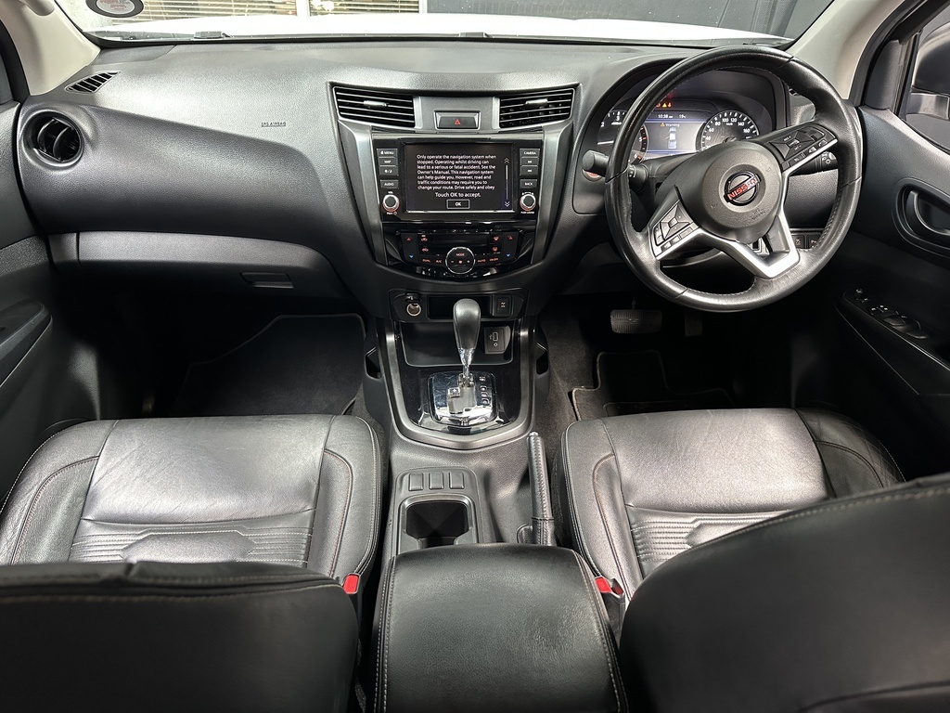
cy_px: 356
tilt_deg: -34.6
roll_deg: -2.5
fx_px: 659
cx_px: 475
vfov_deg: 56.8
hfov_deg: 71.6
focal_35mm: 24
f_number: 1.78
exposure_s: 1/60
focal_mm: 6.86
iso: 400
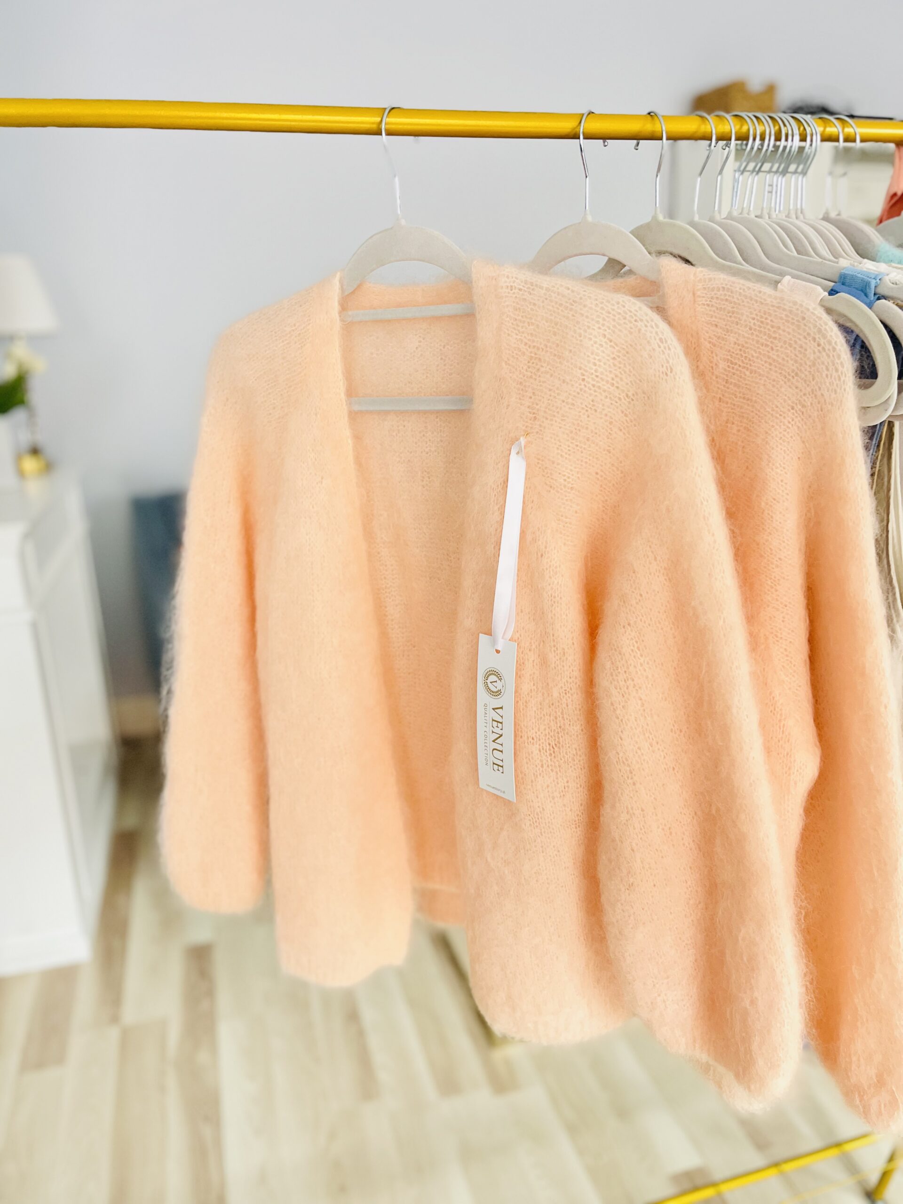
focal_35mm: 26
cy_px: 602
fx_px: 904
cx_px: 452
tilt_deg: -15.0
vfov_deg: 67.3
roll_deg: +2.5
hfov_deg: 53.1
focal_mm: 5.1
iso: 320
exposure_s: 1/60
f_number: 1.6
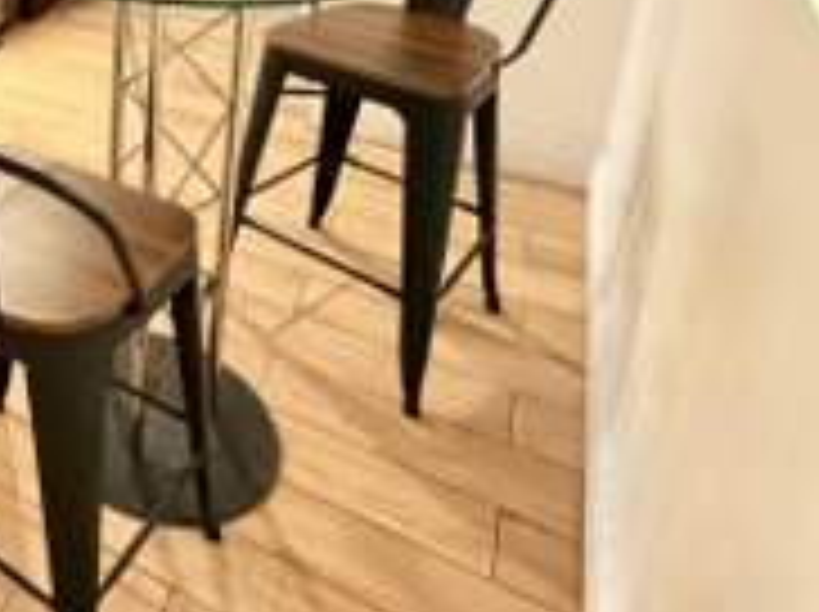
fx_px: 874
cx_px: -176
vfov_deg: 33.8
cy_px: -54
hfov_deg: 37.3
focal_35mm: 37
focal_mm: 2.22
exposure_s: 1/60
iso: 640
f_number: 2.2
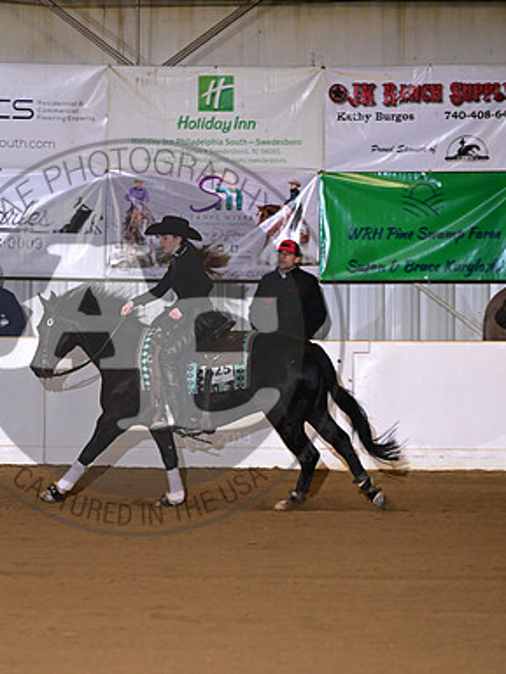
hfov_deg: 5.1
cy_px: 337
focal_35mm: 290
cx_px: 137
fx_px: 5649
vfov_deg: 6.8
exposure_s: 1/200
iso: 2000
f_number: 4
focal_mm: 200
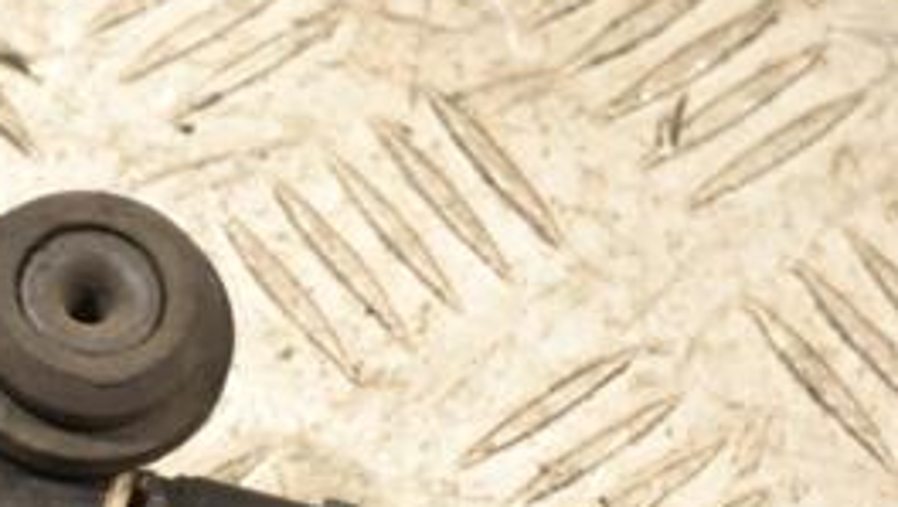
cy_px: 636
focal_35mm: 196
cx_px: -112
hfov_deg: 10.8
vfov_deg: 6.2
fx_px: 4675
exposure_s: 1/250
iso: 3200
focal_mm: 55
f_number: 8
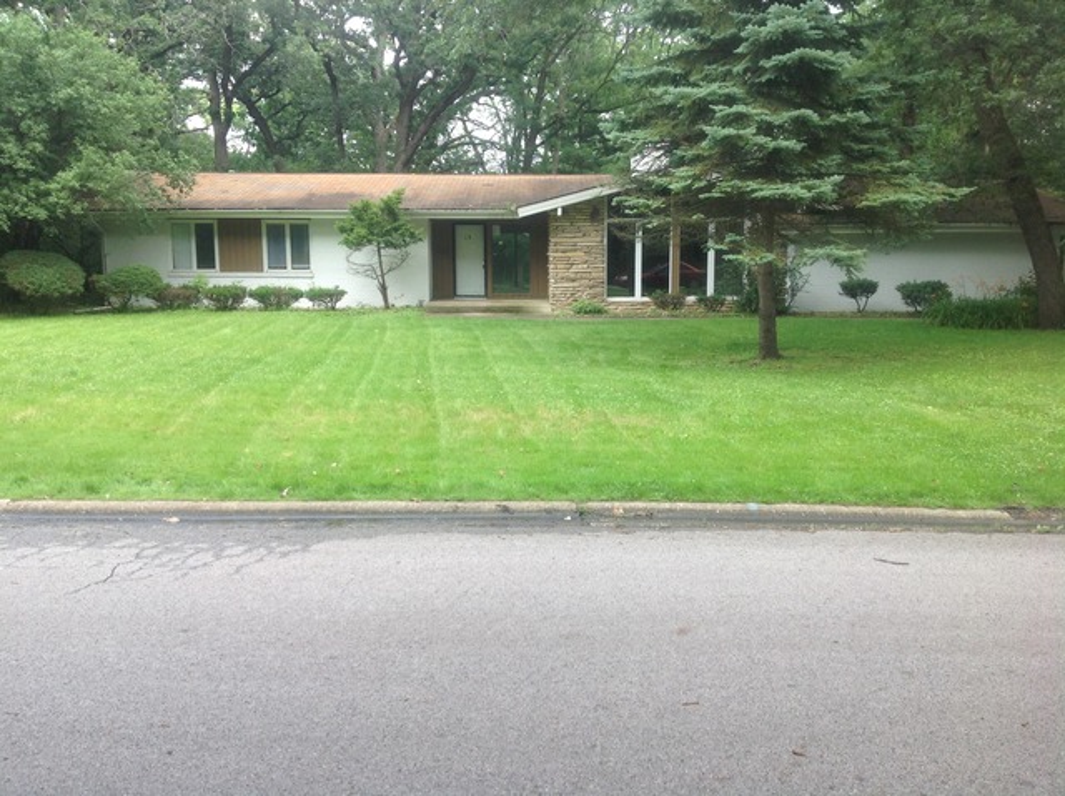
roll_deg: +0.8
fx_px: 1075
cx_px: 532
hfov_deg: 52.7
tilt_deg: -7.1
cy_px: 398
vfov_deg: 40.6
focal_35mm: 35
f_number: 2.4
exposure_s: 1/178
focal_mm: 4.28
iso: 50
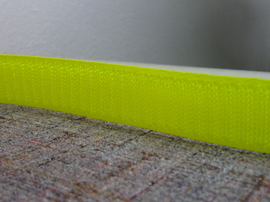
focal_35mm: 46
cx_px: 135
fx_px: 359
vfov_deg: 31.5
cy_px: 101
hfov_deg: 41.2
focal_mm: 4.5
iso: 200
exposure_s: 1/30
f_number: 2.8
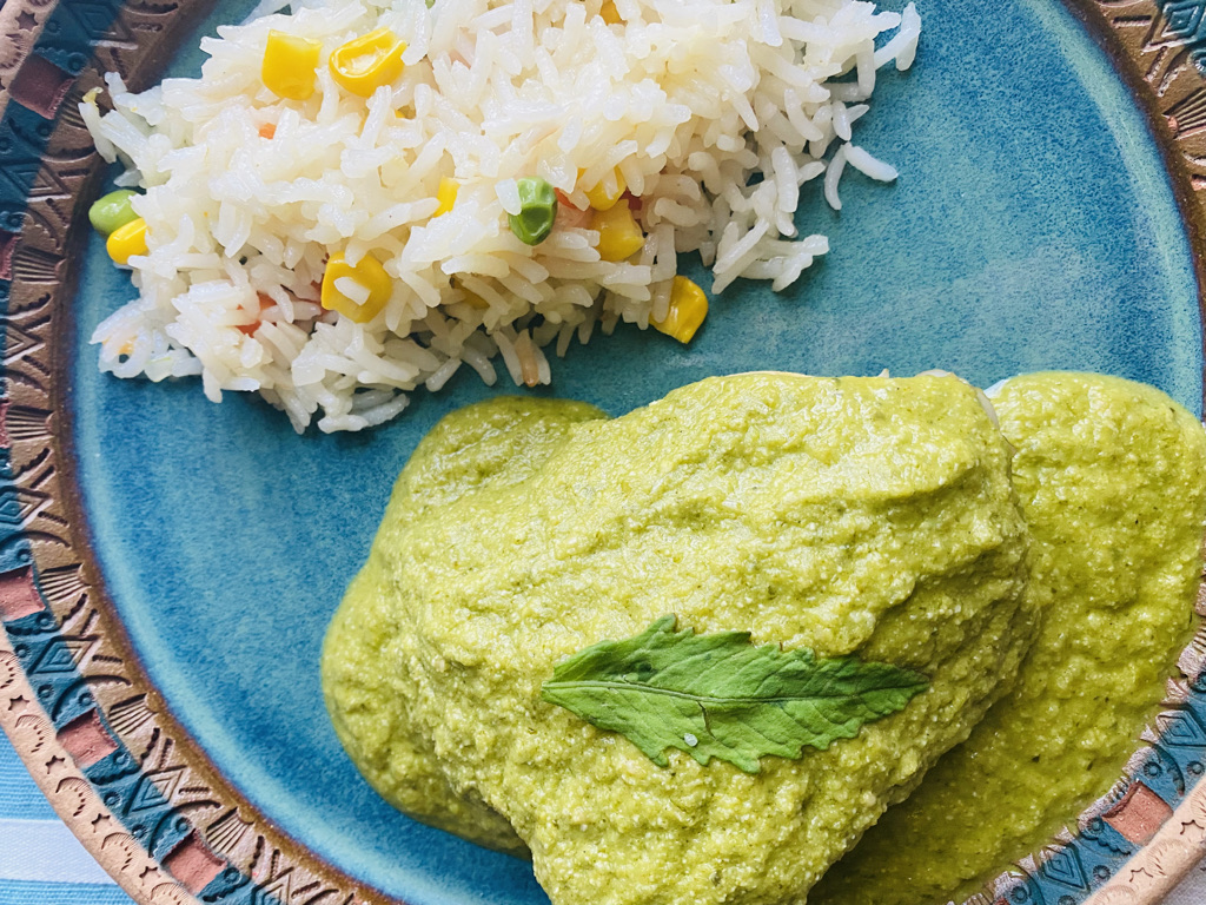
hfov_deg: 67.3
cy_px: 452
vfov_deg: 53.1
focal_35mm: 26
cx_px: 603
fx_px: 906
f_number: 1.8
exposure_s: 1/99
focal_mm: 4.25
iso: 125
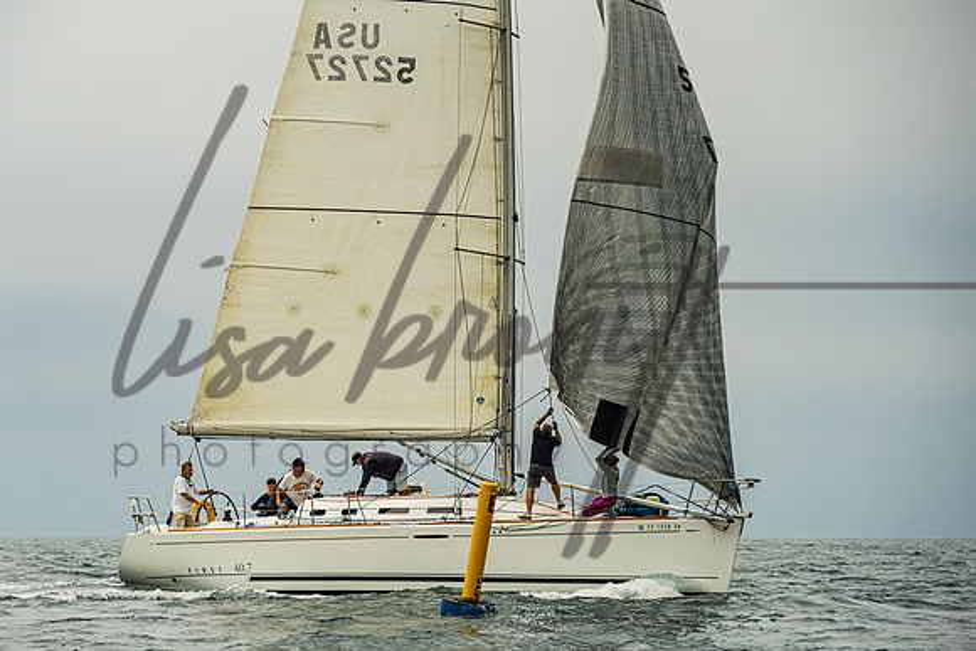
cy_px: 354
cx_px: 401
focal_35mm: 180
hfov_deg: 11.4
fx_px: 4889
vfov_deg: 7.6
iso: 400
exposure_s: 1/2500
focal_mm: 150
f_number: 6.3
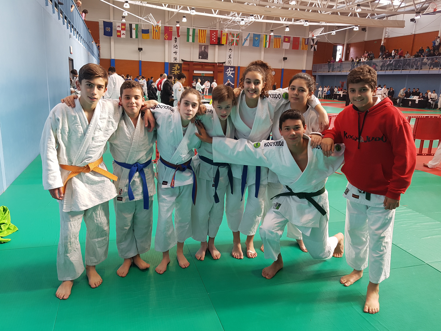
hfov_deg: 67.3
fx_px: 331
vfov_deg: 53.1
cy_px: 166
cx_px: 220
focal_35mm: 26
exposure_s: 1/107
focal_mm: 4.2
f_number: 1.7
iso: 50
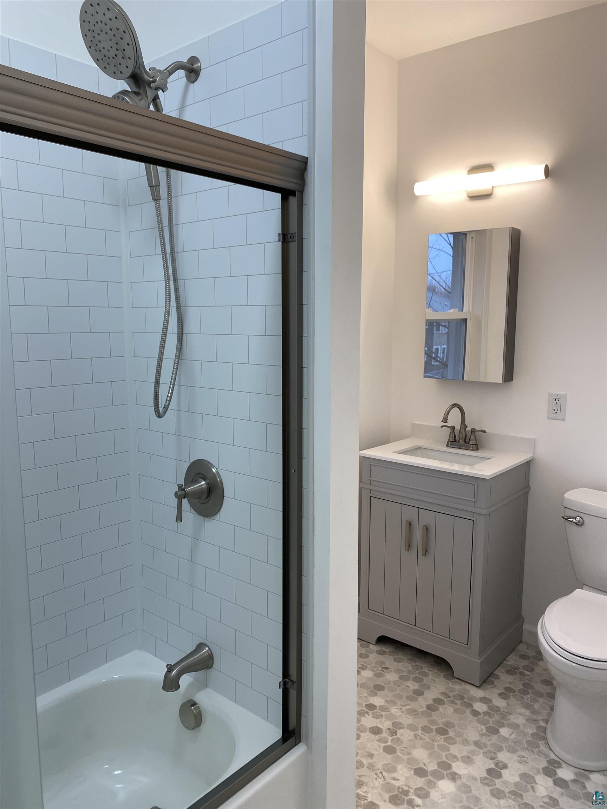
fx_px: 608
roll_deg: +0.3
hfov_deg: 53.1
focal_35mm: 26
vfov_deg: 67.3
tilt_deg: -7.3
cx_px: 304
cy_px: 404
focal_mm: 4.25
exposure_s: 1/120
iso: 50
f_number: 1.8
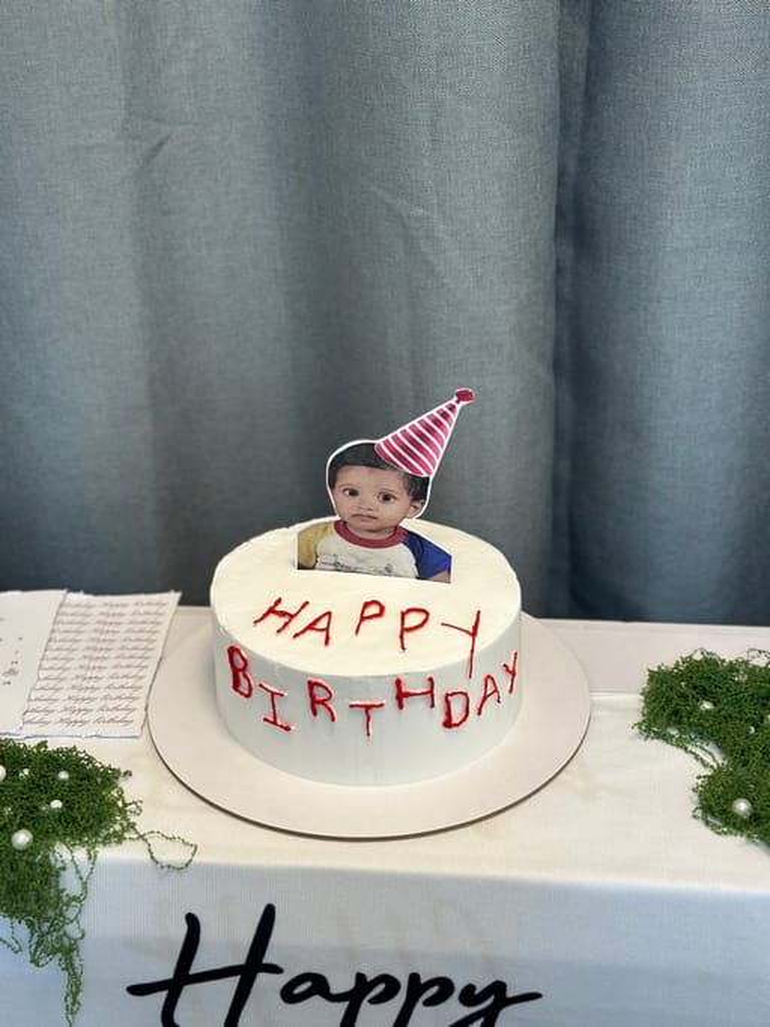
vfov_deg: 39.7
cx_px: 385
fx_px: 1424
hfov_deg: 30.3
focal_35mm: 48
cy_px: 514
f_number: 1.78
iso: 80
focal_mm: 6.86
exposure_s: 1/100
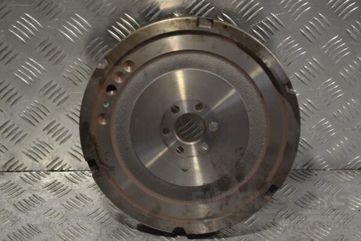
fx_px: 722
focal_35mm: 72
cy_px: 120
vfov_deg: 18.9
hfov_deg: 28.1
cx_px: 180
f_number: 5.6
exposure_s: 1/80
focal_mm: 48
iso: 400
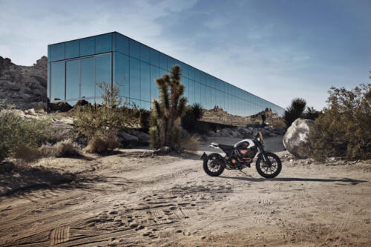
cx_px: 186
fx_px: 361
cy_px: 124
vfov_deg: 37.8
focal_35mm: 35
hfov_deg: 54.5
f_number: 16
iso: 40
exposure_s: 1/20
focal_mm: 35
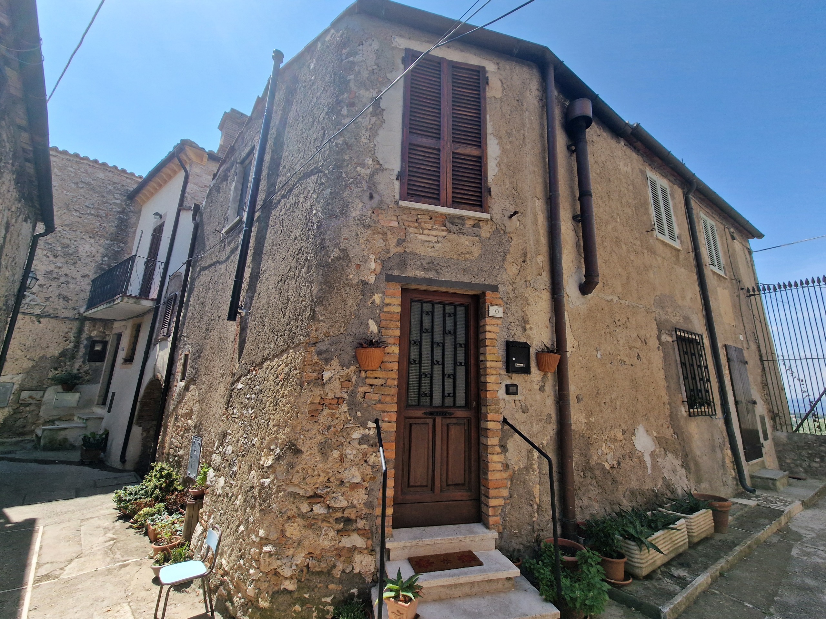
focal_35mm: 13
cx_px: 413
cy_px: 310
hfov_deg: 106.2
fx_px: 310
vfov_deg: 89.9
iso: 50
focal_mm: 2.2
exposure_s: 1/1764
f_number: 2.2
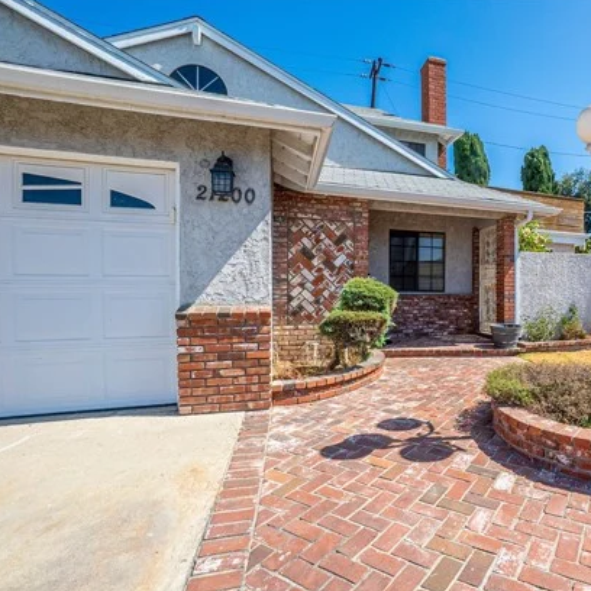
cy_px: 303
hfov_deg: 69.6
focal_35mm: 20
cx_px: 448
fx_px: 386
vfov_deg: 74.8
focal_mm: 10
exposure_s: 1/8000
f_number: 8
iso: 400
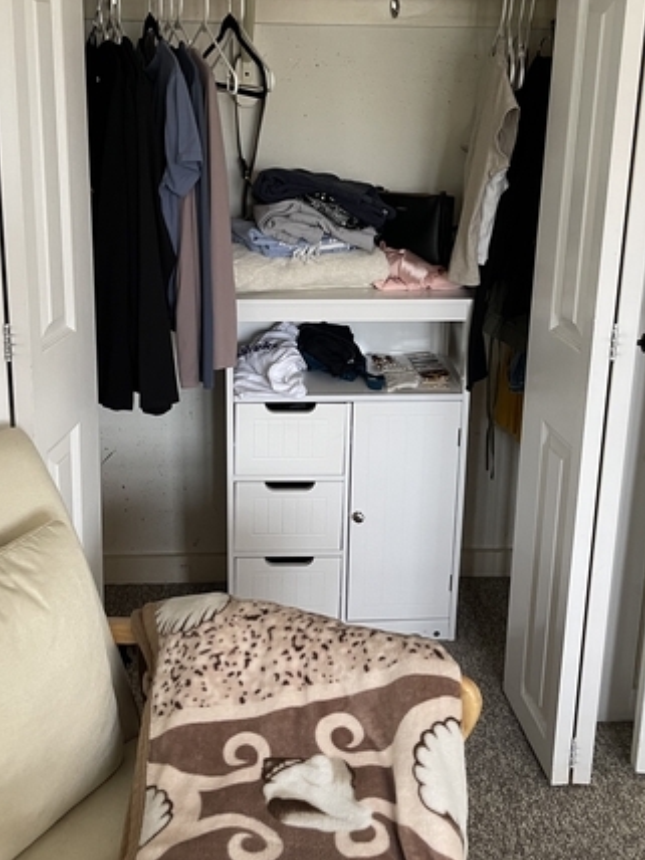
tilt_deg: -15.0
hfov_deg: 36.8
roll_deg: -0.7
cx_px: 309
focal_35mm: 39
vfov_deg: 47.4
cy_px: 316
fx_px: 969
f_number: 1.6
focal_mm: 5.1
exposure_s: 1/60
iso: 200
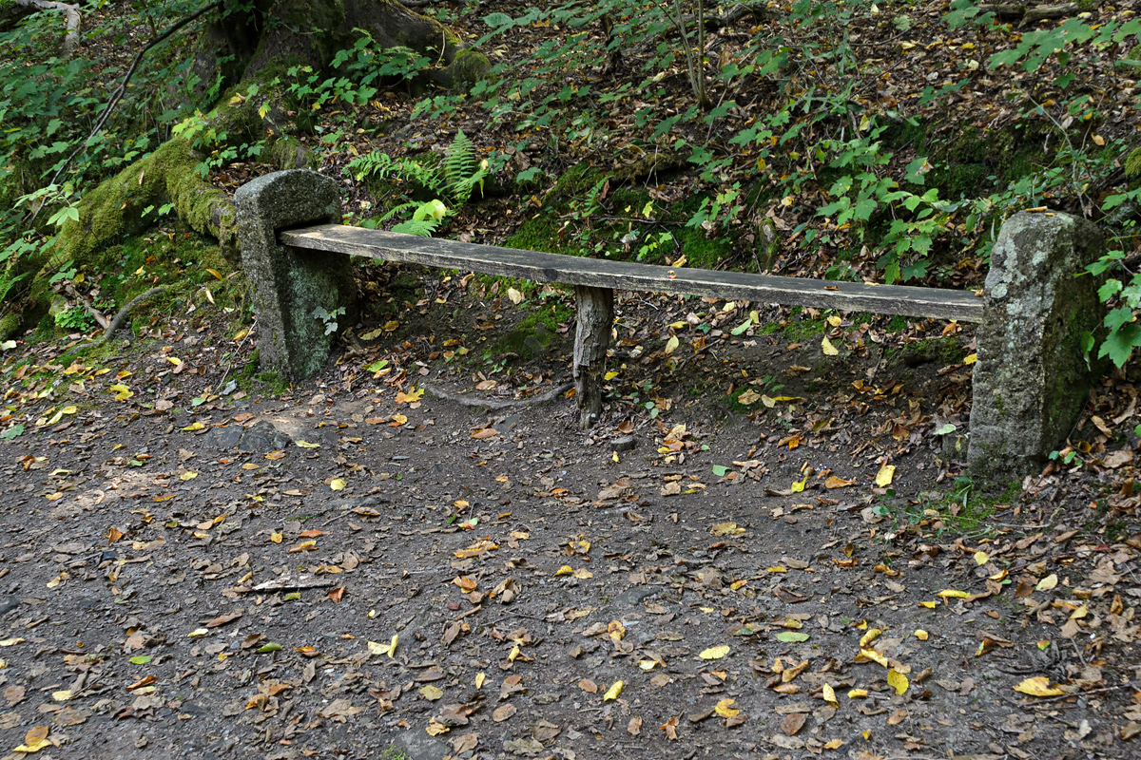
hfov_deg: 53.1
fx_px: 1141
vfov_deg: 36.9
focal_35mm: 36
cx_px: 570
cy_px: 380
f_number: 8
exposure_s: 1/60
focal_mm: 24
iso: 400
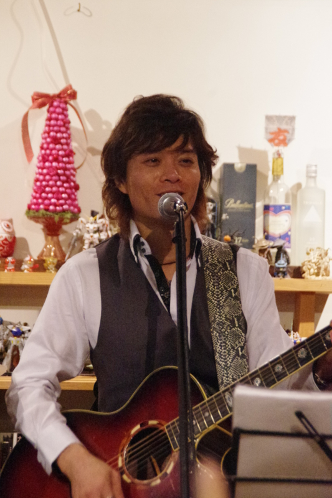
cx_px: 166
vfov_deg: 12.5
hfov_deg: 8.3
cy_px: 249
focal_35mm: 165
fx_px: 2283
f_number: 5.6
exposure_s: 1/100
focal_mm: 110
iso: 12800
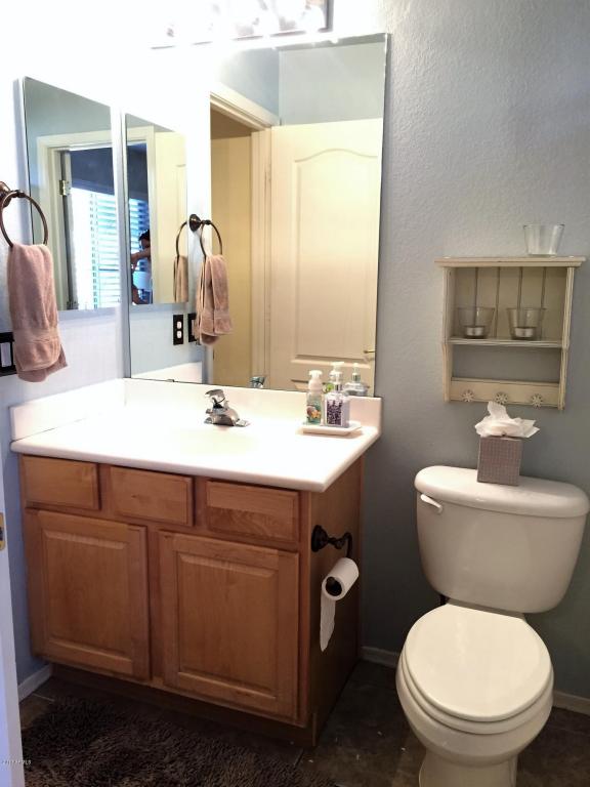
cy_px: 394
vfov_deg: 61.7
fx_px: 659
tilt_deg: -9.8
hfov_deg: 48.2
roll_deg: -0.9
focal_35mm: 29
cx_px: 295
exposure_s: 1/30
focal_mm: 4.15
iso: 200
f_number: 2.2
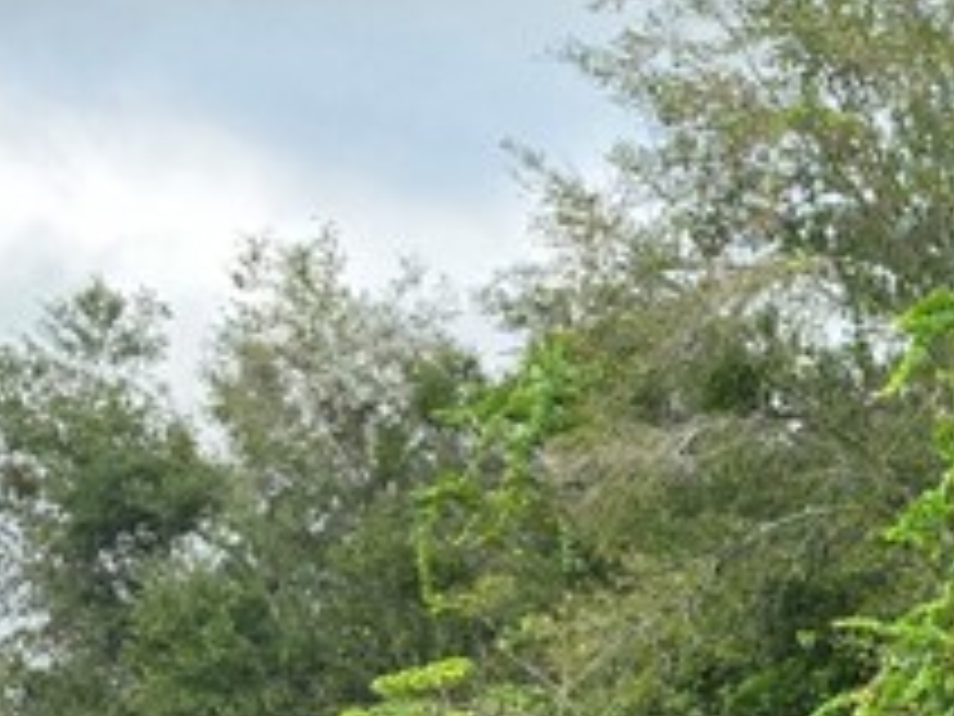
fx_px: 3059
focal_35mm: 111
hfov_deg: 16.6
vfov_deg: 12.8
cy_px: 991
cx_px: 1274
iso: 64
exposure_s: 1/3363
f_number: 1.4
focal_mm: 6.5
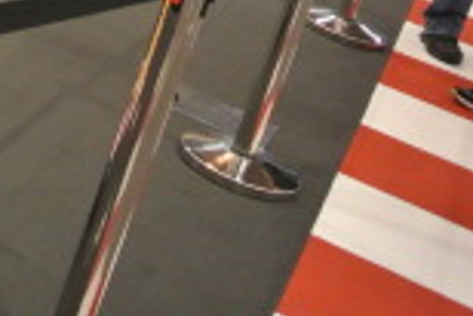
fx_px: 1407
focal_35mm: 107
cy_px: -218
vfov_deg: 12.0
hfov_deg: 16.5
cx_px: -332
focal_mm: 11.8
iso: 1600
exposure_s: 1/160
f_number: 3.8
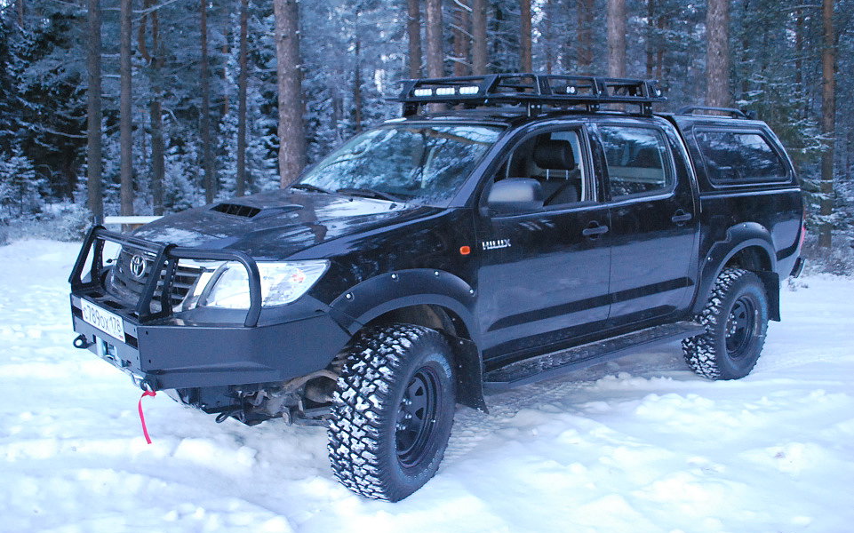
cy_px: 251
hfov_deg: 56.7
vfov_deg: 37.2
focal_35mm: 34
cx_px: 424
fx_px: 791
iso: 1600
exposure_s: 1/30
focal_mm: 22
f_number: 4
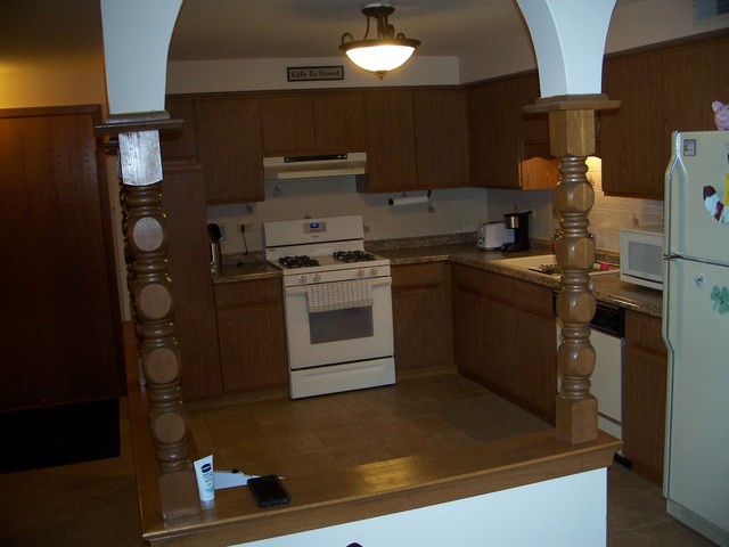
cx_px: 364
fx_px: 779
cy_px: 274
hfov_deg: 50.1
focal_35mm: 37
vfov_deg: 38.7
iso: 200
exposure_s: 1/60
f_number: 2.8
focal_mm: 7.8
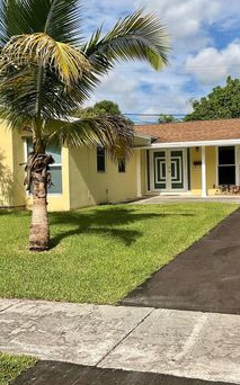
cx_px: 135
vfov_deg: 44.4
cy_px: 194
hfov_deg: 28.5
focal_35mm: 45
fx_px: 472
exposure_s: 1/2959
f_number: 1.8
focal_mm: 3
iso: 20
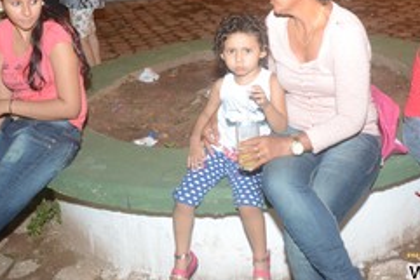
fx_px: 654
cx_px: 261
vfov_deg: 23.7
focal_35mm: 56
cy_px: 40
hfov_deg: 35.4
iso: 1600
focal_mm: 20
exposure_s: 1/80
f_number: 3.5
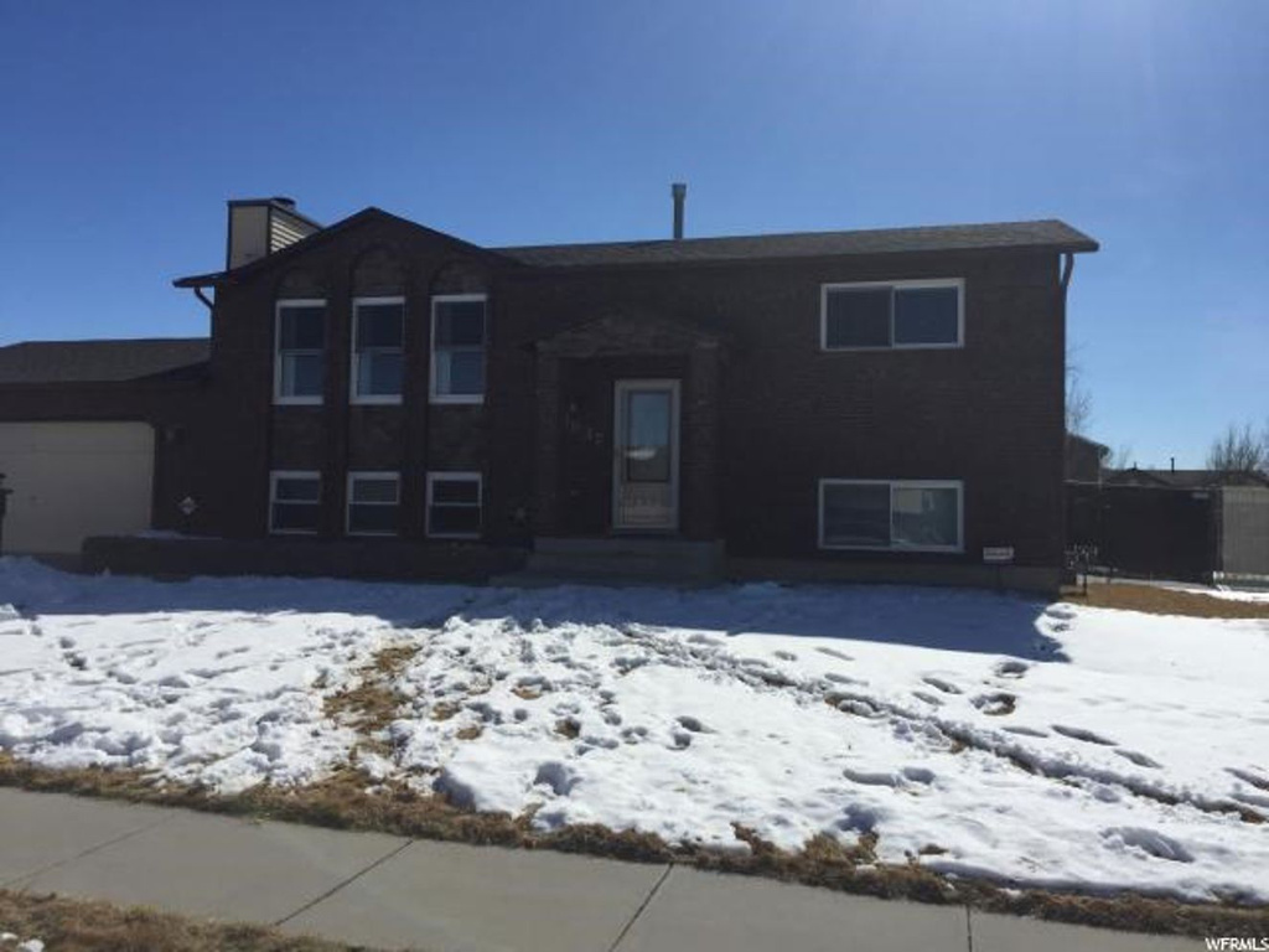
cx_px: 634
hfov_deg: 61.7
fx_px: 1063
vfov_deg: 48.2
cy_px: 476
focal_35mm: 29
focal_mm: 4.15
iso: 32
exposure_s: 1/5650
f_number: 2.2
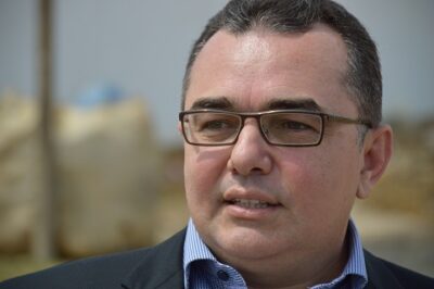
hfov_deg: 9.8
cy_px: 144
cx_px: 217
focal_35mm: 210
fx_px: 2530
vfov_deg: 6.5
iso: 400
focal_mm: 140
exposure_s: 1/2000
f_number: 5.6
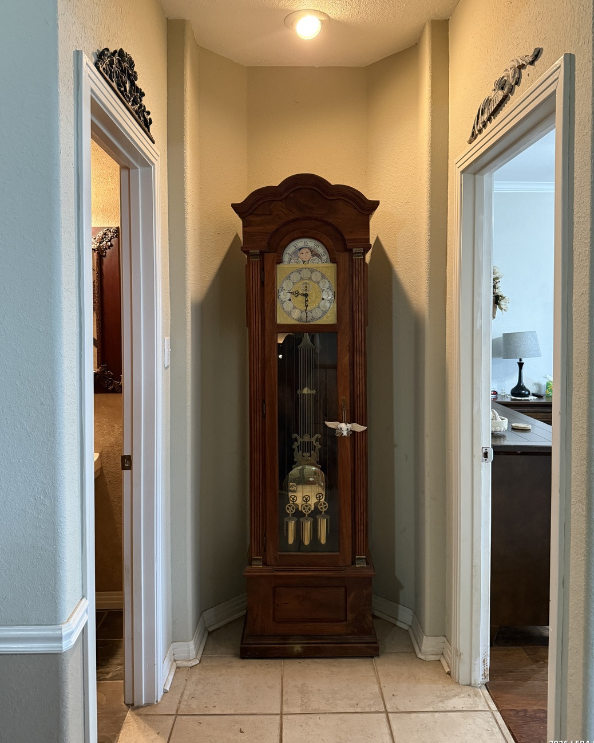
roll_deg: +0.2
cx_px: 300
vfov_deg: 65.9
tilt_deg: -1.5
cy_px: 336
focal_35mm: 26
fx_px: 571
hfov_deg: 54.9
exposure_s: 1/60
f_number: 1.78
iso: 500
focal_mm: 6.76
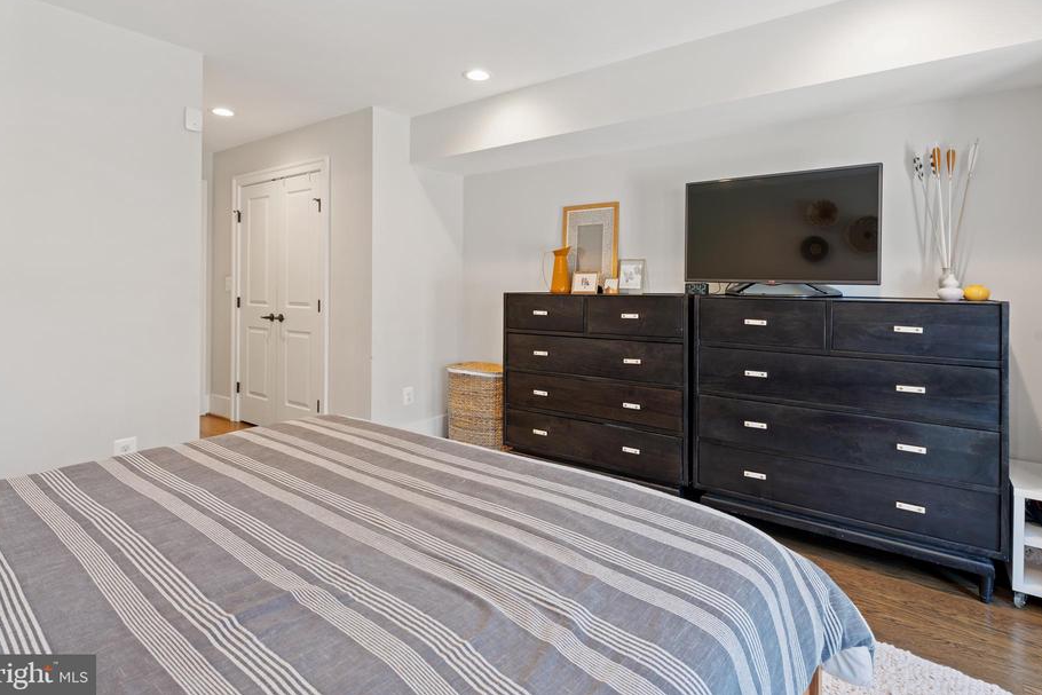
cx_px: 555
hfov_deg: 89.9
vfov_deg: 67.2
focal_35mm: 18
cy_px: 305
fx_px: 521
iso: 320
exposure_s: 1.3
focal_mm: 16
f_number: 9
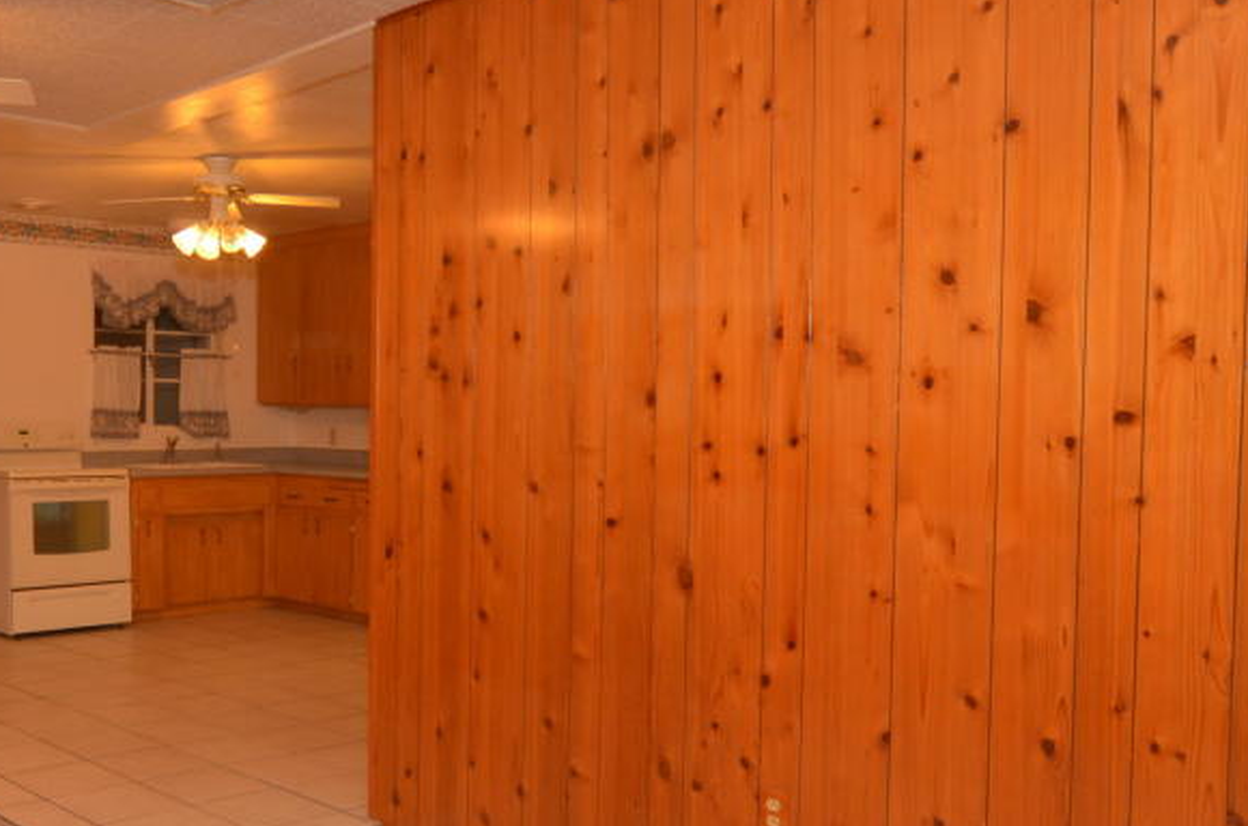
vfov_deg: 36.7
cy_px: 452
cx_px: 253
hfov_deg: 50.1
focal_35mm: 36
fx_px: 1245
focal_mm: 12
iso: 400
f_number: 5.6
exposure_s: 1/60
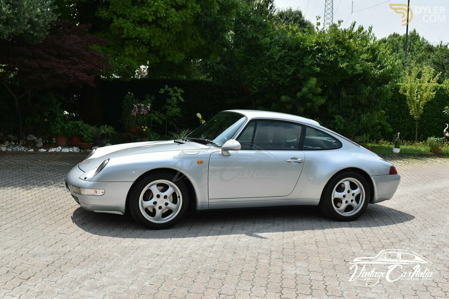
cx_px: 224
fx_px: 524
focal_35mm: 42
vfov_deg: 31.9
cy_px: 150
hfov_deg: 46.4
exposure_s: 1/200
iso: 100
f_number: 11
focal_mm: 28
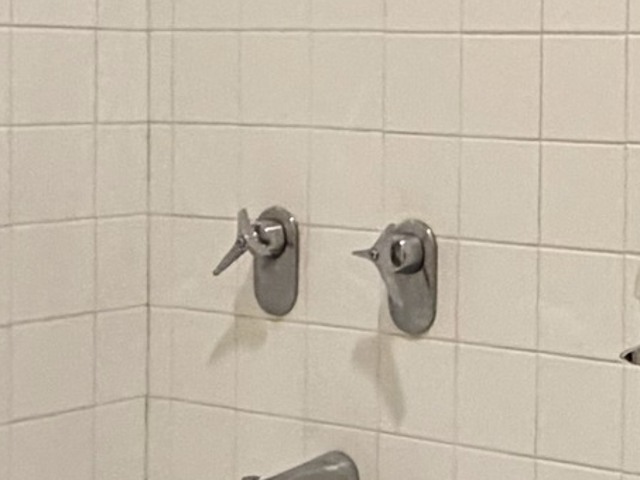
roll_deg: -0.6
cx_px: 839
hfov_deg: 19.1
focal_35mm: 95
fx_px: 1757
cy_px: 88
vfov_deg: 15.5
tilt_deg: -1.6
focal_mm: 2.22
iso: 250
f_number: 2.2
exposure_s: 1/60
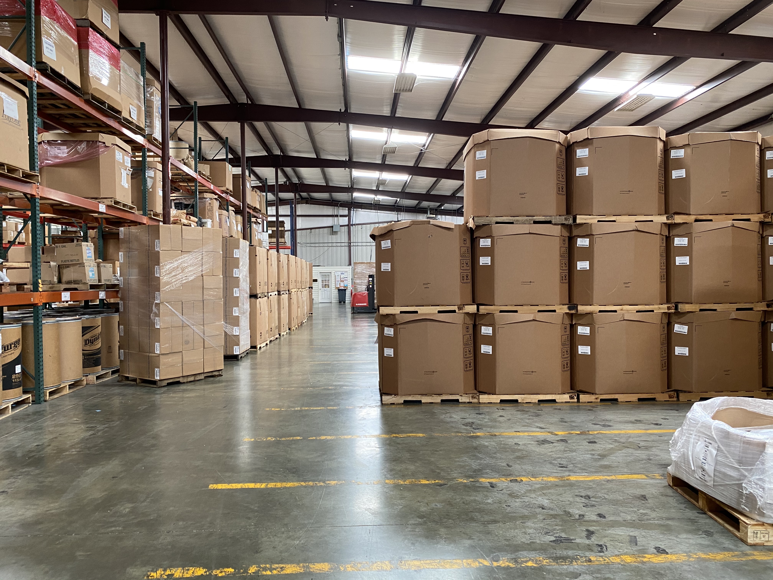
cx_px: 386
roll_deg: -0.1
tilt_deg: +0.1
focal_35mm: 26
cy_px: 290
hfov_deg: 67.3
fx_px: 581
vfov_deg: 53.1
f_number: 1.8
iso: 125
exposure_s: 1/60
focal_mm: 4.25
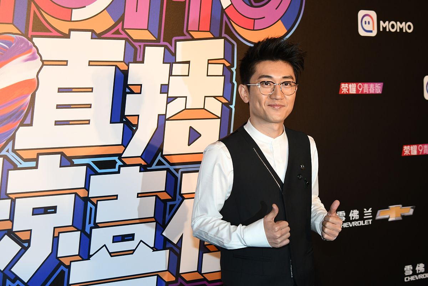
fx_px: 856
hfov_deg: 28.1
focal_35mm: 72
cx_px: 214
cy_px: 143
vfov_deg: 18.9
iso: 800
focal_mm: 48
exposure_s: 1/250
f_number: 4
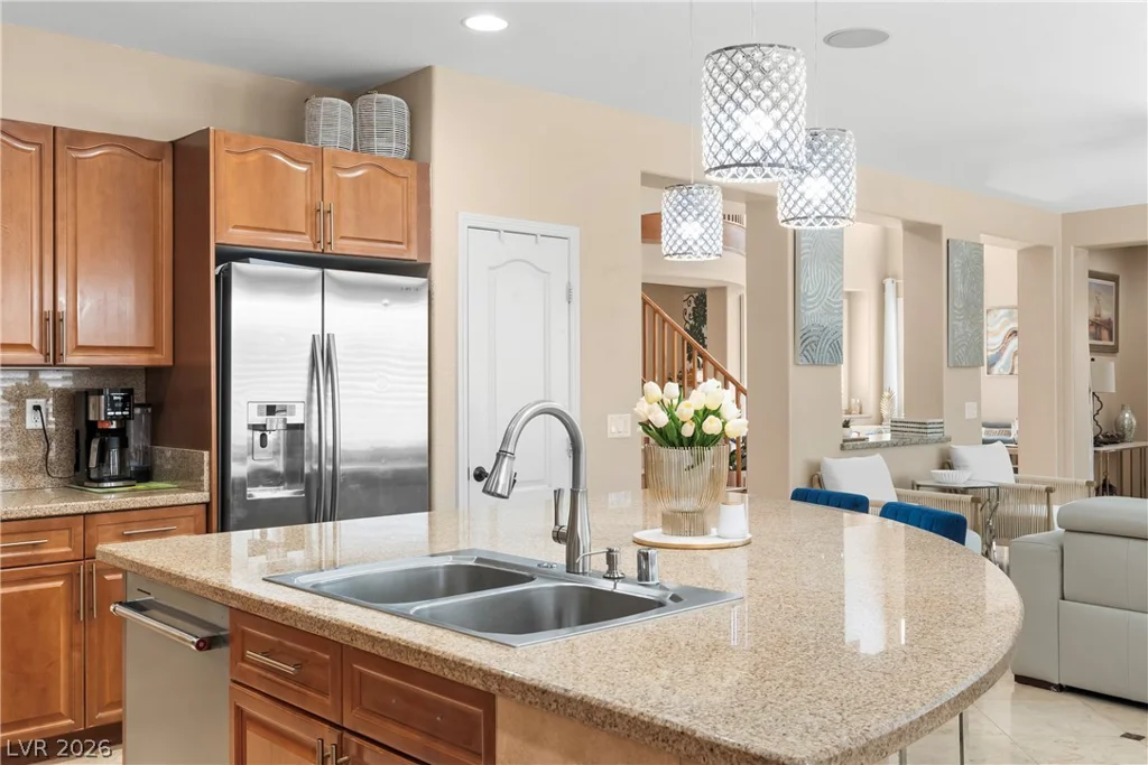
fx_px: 1052
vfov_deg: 40.0
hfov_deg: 57.2
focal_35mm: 33
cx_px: 574
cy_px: 382
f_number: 8
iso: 400
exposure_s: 1/8
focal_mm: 22
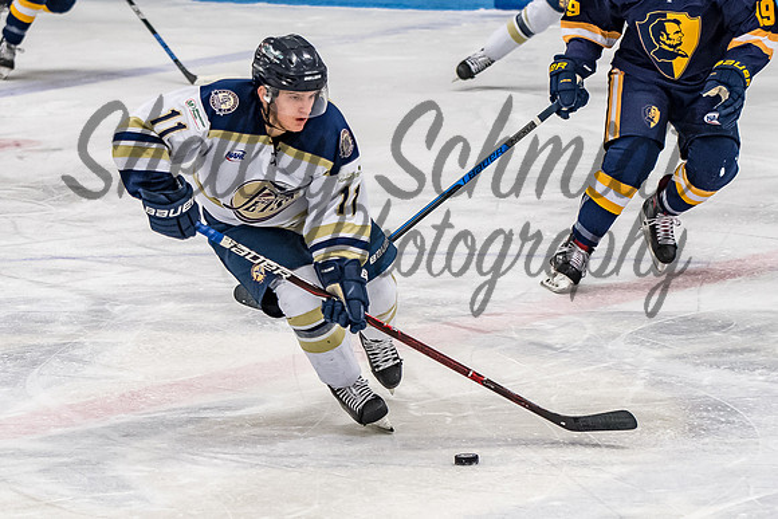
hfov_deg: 8.1
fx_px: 5490
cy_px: 228
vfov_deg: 5.4
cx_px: 320
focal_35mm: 254
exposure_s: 1/800
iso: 1600
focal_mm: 110
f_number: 3.2
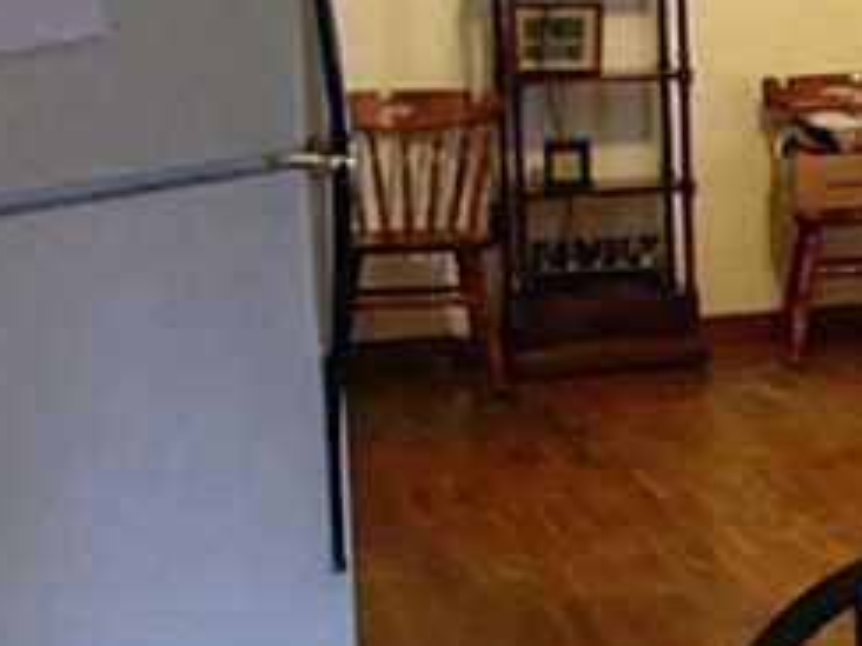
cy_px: 173
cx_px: 1109
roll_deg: +0.4
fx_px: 2689
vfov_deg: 13.7
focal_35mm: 108
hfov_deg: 17.2
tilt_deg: -8.0
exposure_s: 1/20
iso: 200
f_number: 2.4
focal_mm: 4.12
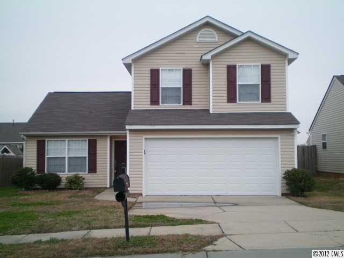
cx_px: 172
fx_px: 497
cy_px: 129
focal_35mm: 50
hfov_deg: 38.2
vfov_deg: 29.1
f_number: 3.7
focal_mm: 8.4
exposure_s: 1/320
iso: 64
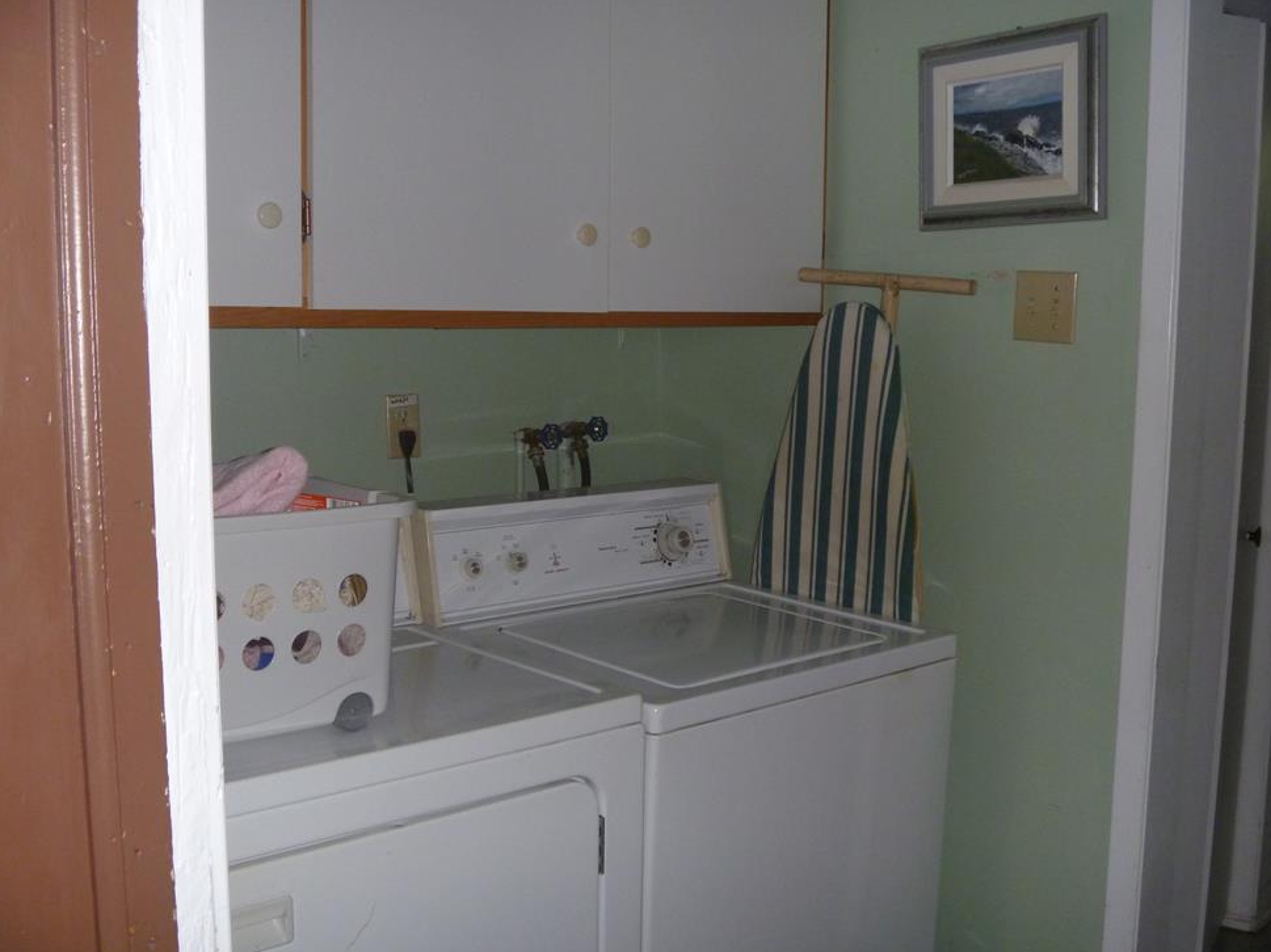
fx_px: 1358
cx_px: 660
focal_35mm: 37
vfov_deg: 38.6
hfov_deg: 50.1
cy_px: 479
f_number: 3.5
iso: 200
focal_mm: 6.3
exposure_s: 1/30
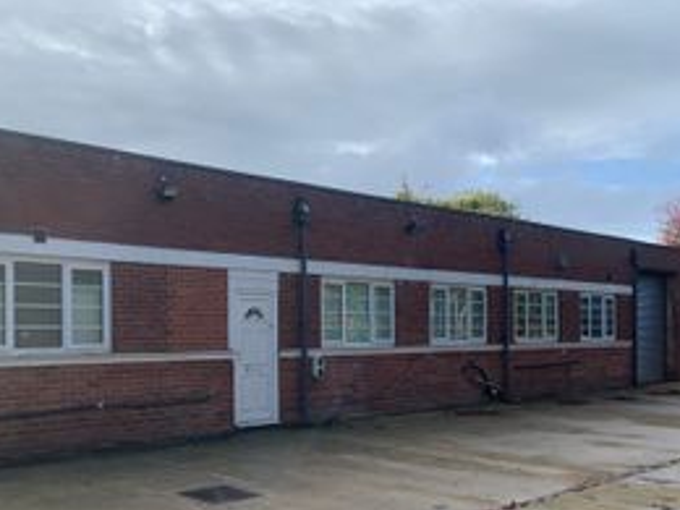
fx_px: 786
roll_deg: -0.7
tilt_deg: -0.3
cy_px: 343
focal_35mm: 40
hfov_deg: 46.3
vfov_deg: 35.6
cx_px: 248
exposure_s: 1/1282
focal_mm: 4.25
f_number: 1.8
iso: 25
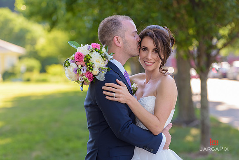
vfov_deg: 11.4
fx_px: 797
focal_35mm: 120
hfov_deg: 17.1
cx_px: 120
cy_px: 80
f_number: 3.2
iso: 200
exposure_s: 1/250
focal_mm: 120
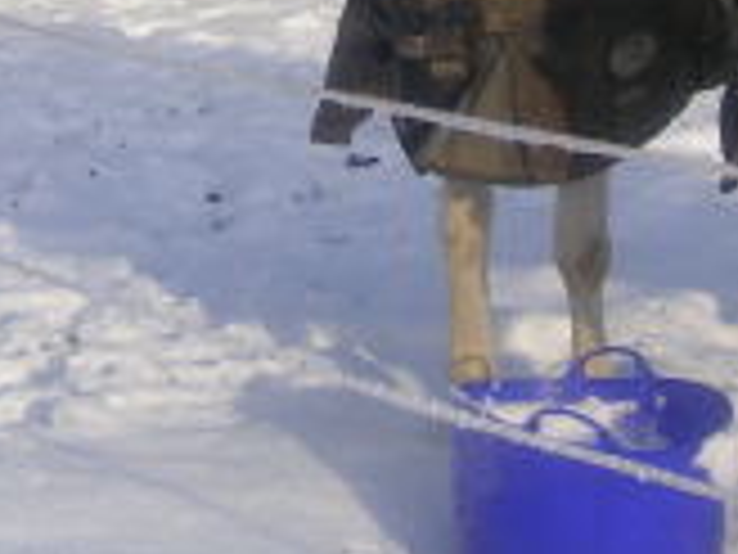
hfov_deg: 11.9
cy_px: -252
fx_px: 3518
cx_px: 162
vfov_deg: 8.8
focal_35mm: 165
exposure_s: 1/750
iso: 50
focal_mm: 8.9
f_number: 3.6
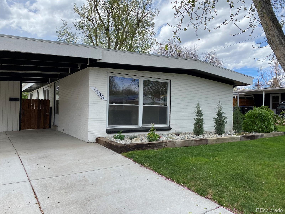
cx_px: 142
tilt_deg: -0.7
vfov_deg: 53.1
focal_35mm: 26
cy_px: 107
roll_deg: -1.0
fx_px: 214
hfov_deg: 67.3
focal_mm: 4.25
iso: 32
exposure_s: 1/1727
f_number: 1.8
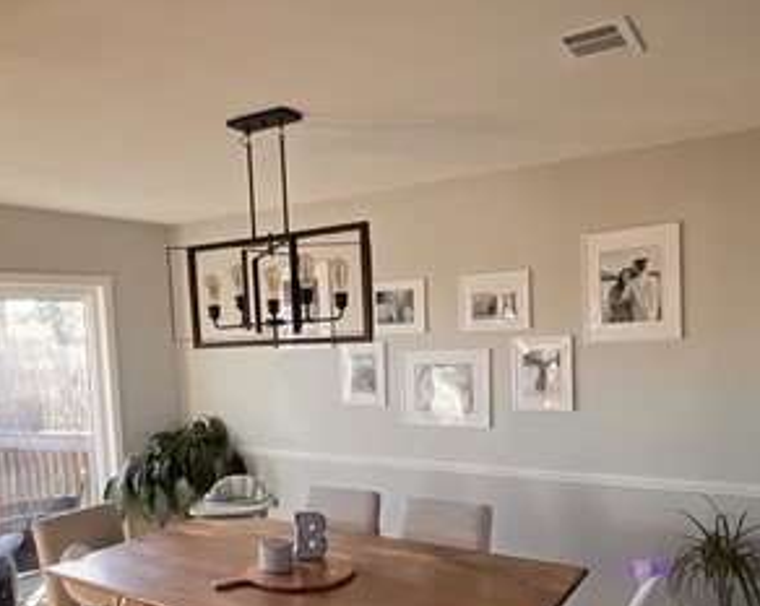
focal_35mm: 29
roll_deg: +2.4
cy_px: 404
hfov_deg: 60.3
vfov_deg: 49.0
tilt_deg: -6.0
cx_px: 336
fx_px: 652
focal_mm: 1.57
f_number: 1.8
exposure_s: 1/60
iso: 200
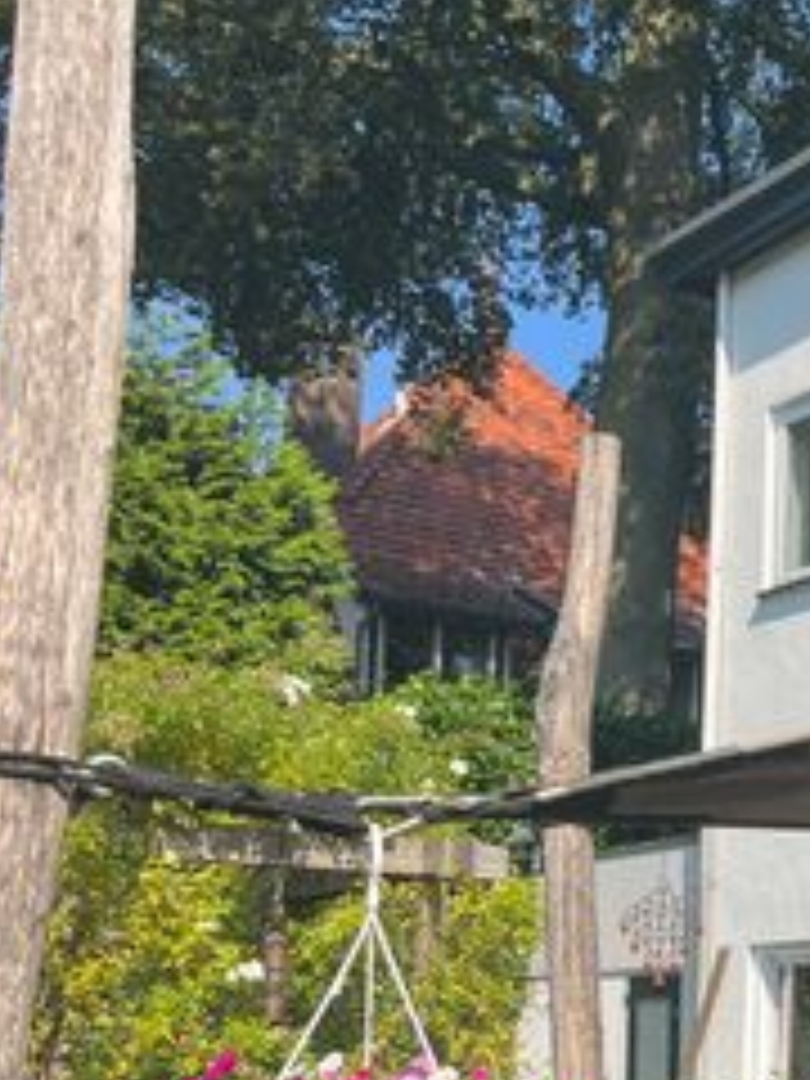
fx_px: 2028
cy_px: 860
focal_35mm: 65
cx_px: 1224
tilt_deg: +5.8
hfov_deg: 19.6
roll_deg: -0.4
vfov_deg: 29.2
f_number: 1.6
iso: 50
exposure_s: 1/1992
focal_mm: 5.1
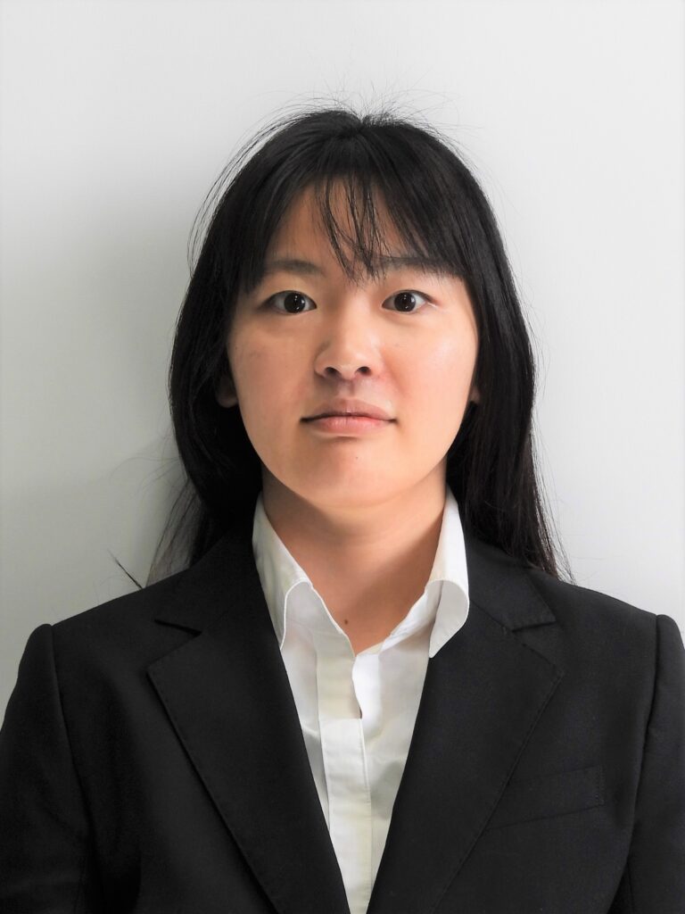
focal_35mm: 55
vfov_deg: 34.9
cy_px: 457
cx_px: 342
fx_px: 1451
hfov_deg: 26.6
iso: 100
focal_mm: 9.8
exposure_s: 1/40
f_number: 3.5
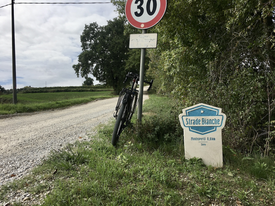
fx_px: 230
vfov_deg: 48.2
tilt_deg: +2.0
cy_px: 103
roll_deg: +1.2
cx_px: 138
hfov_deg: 61.7
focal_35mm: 29
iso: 25
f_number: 2.2
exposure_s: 1/1876
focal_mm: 4.15
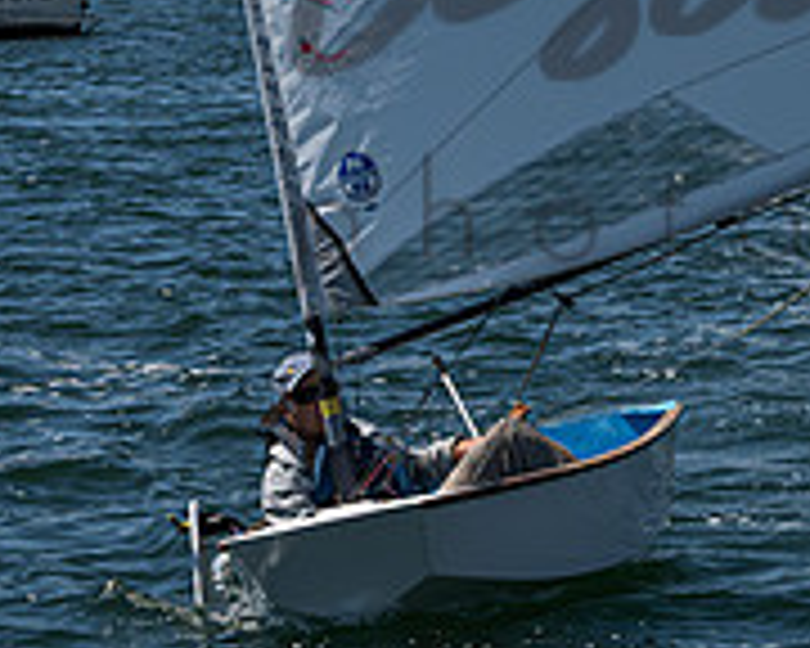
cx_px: 1080
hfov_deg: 9.4
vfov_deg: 7.5
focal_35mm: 202
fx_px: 4843
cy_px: -271
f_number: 16
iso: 250
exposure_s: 1/500
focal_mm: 55
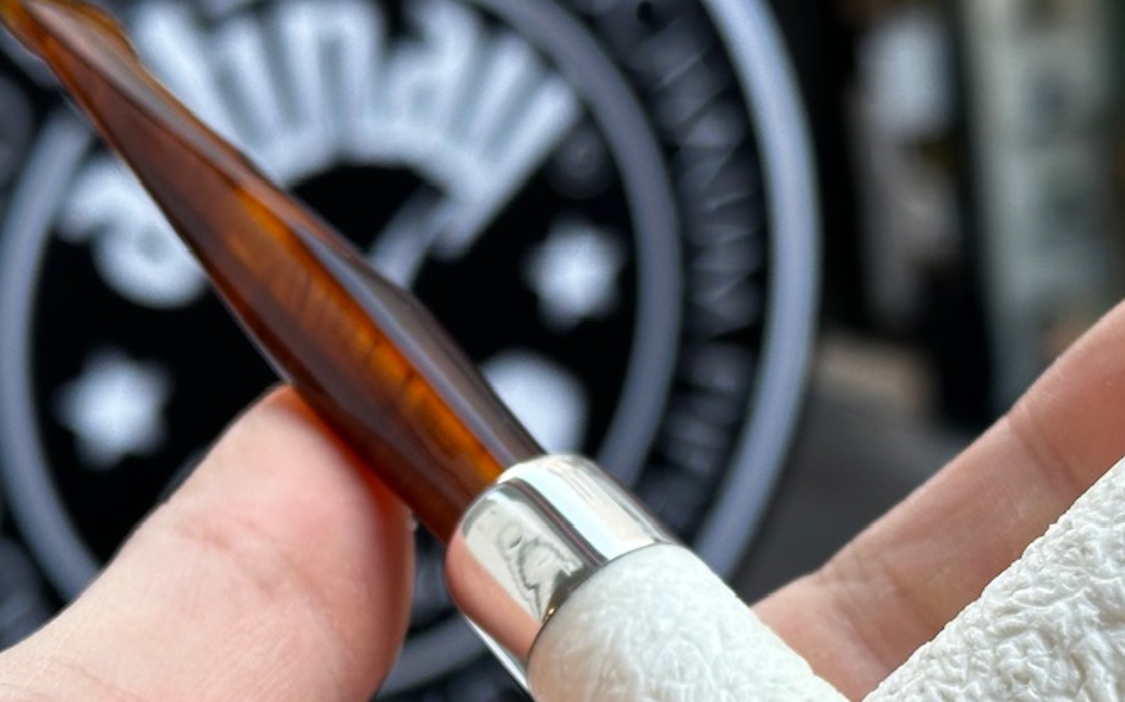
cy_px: 589
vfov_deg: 13.3
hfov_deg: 21.2
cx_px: 705
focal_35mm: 98
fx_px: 3003
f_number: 1.78
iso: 64
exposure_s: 1/151
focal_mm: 6.86
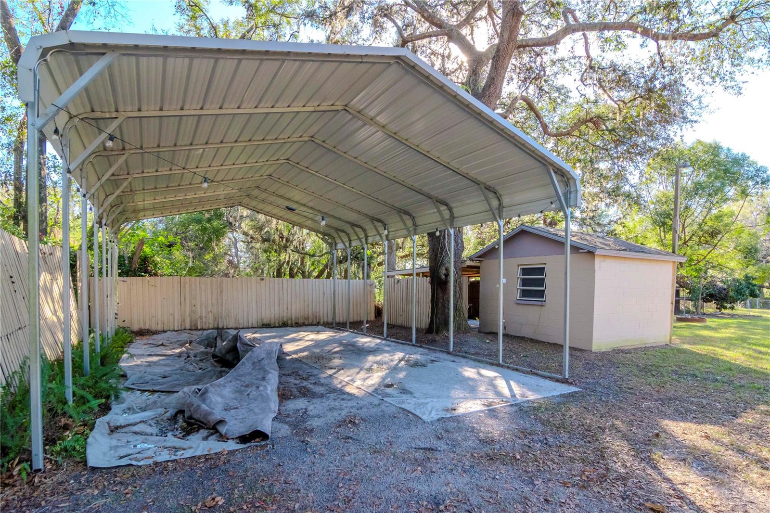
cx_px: 385
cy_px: 256
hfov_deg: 95.0
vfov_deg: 72.0
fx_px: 353
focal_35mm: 16
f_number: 10
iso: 1000
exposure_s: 1/200
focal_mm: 11
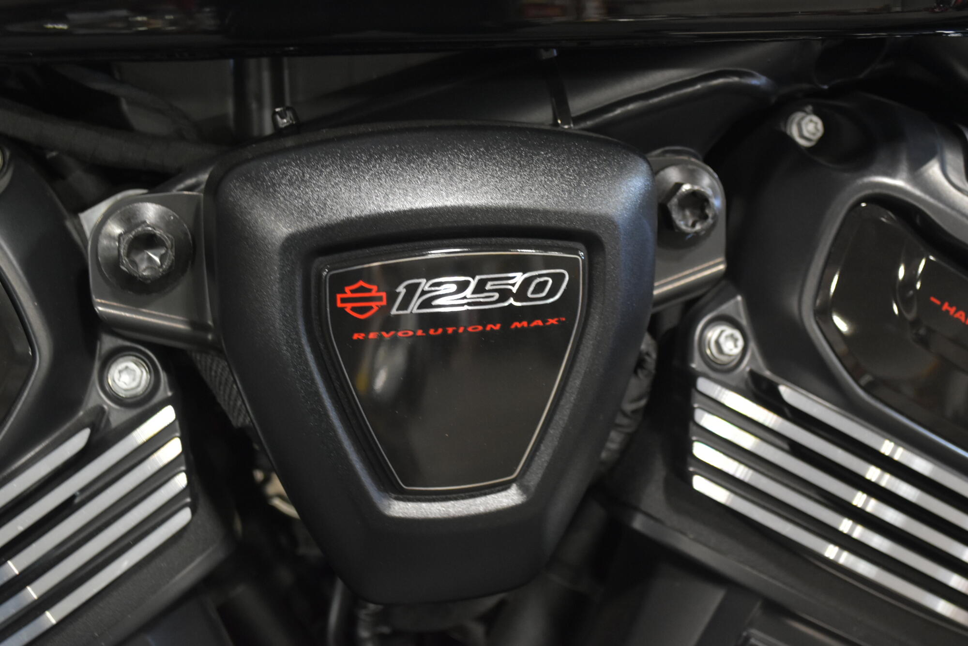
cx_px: 484
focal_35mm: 60
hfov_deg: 33.4
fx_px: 1614
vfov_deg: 22.6
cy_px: 323
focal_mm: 40
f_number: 5.3
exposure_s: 1/15
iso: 1600
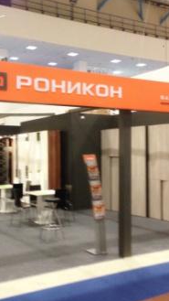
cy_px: 151
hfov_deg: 24.4
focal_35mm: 49
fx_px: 390
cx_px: 87
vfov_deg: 42.1
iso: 250
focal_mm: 4.12
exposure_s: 1/20
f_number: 2.4
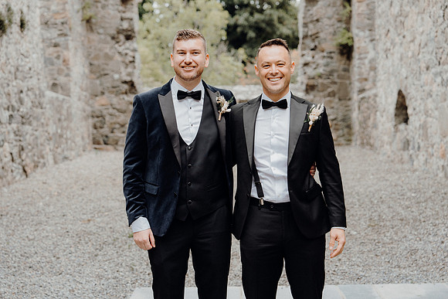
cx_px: 224
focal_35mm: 63
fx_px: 784
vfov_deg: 21.6
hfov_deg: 31.9
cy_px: 150
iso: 160
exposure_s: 1/160
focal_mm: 63
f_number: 3.5
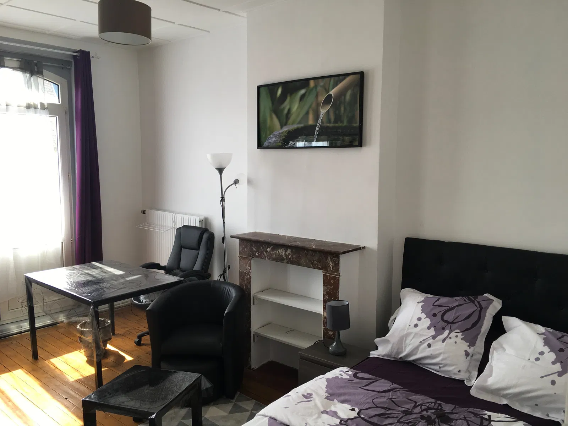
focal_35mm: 29
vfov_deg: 48.2
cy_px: 213
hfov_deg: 61.7
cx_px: 284
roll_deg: -0.9
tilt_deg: -6.1
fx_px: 476
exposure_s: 1/100
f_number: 2.2
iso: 25
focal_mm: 4.15
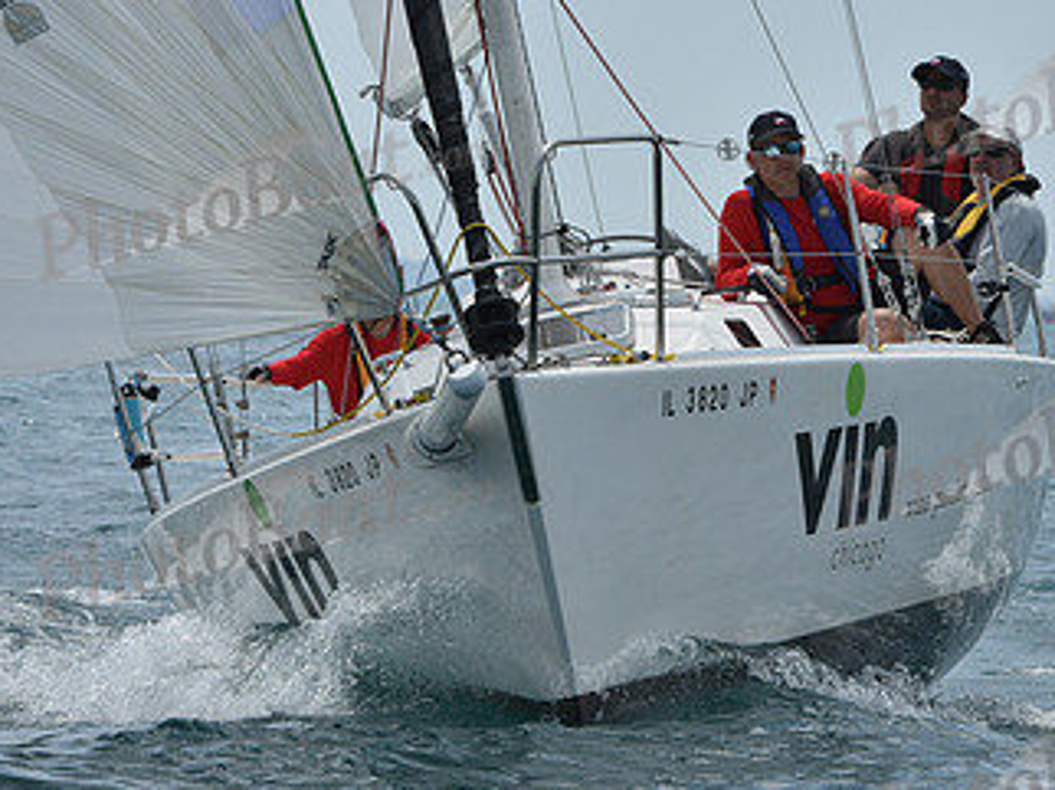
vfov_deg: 5.2
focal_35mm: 286
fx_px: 8710
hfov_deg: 6.9
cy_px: 320
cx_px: 668
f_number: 9
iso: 250
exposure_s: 1/1250
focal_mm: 165
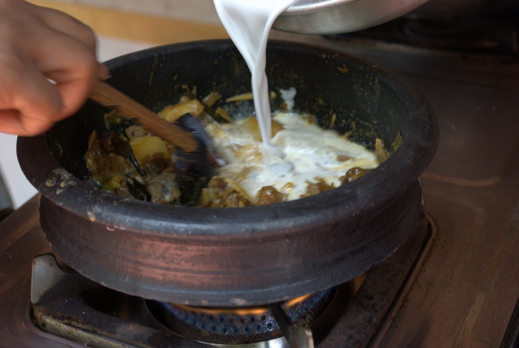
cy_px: 174
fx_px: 953
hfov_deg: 30.5
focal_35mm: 66
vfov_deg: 20.7
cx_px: 260
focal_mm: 44
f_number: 5.3
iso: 400
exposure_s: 1/40
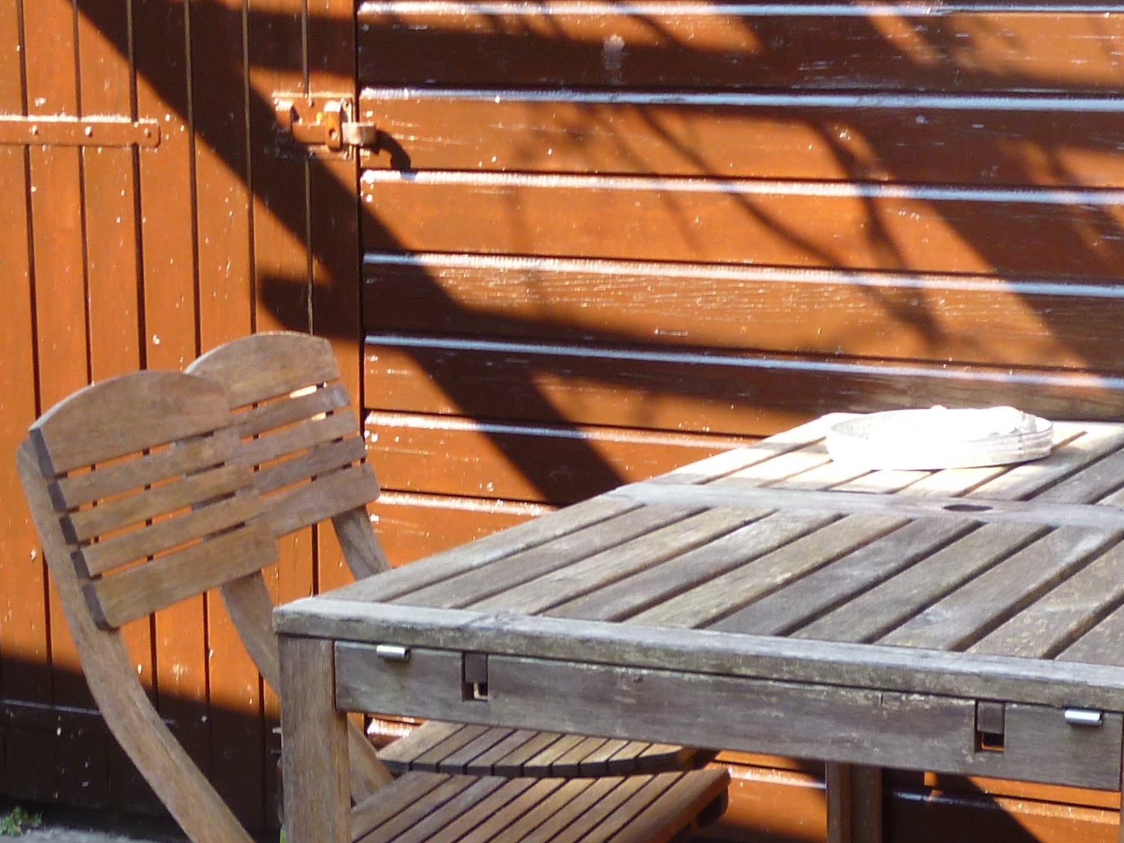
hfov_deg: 24.4
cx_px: 656
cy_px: 734
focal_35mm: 80
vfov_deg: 18.2
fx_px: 2598
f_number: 3.1
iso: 100
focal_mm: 5
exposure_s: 1/80
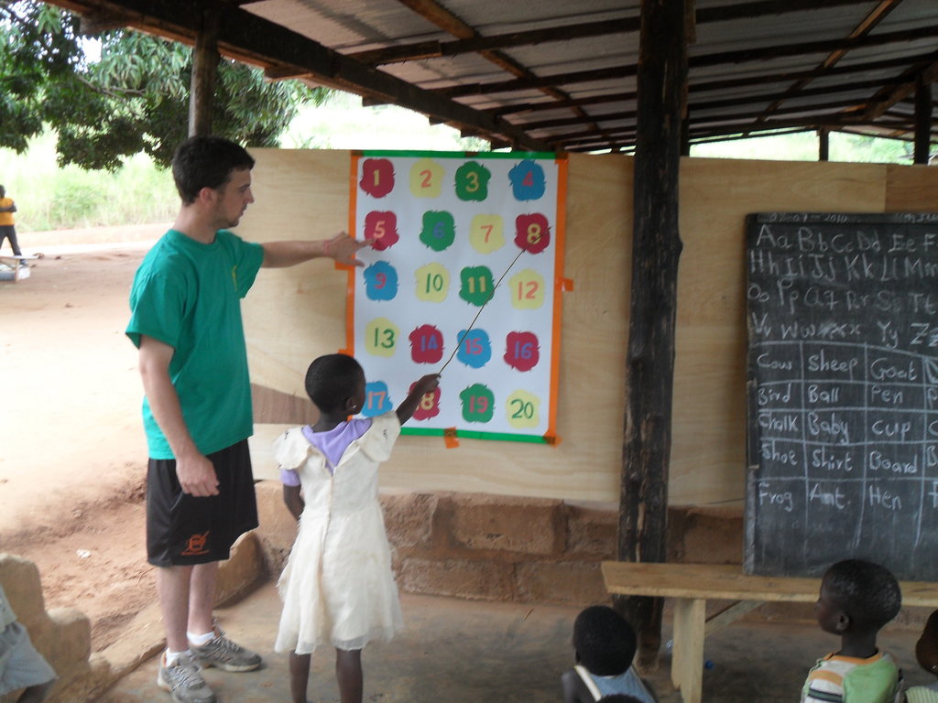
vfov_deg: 40.7
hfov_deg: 52.6
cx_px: 469
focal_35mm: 35
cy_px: 352
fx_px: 948
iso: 100
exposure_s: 1/125
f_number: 2.8
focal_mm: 6.2
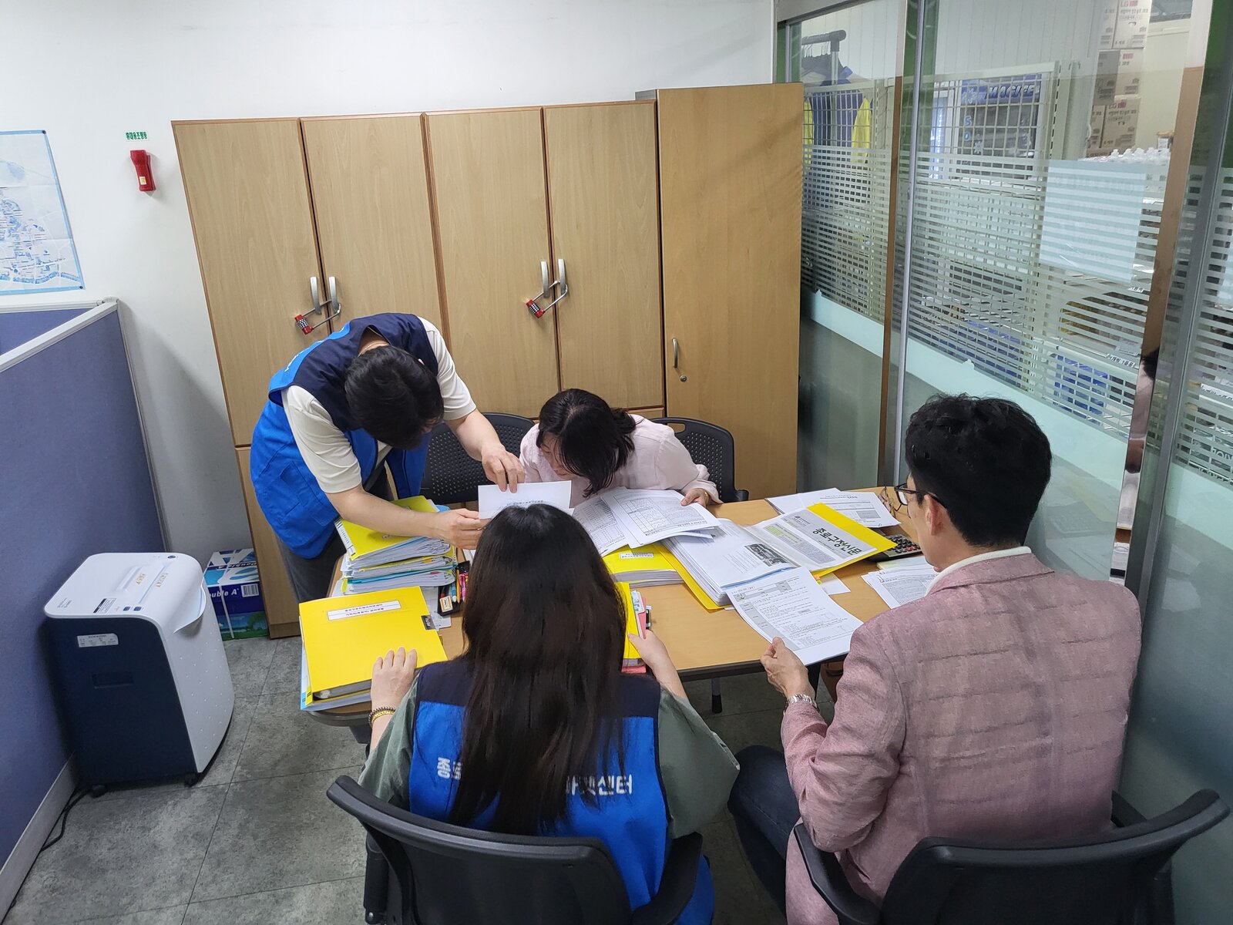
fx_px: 926
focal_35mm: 26
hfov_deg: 67.3
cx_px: 616
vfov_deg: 53.1
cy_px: 462
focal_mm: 4.25
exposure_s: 1/120
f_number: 1.8
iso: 250
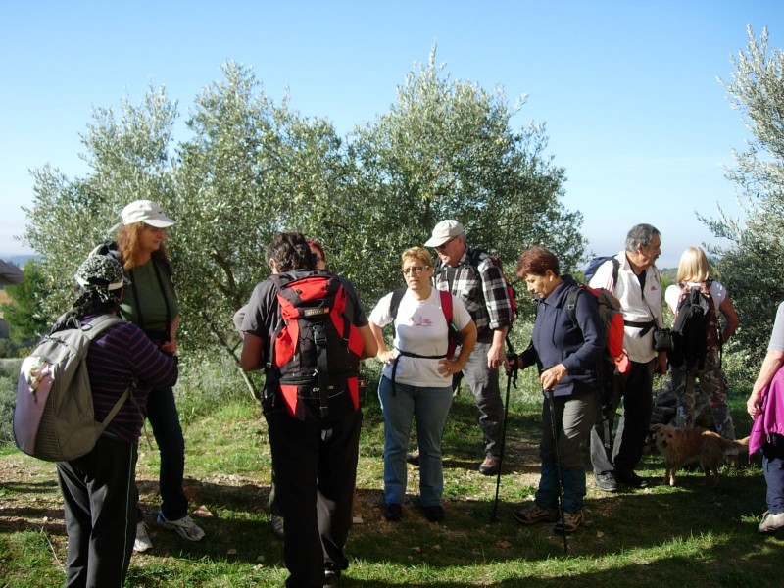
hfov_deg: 49.0
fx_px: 861
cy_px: 294
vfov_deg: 37.7
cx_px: 392
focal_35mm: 38
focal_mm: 7.8
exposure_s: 1/790
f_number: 2.8
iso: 64
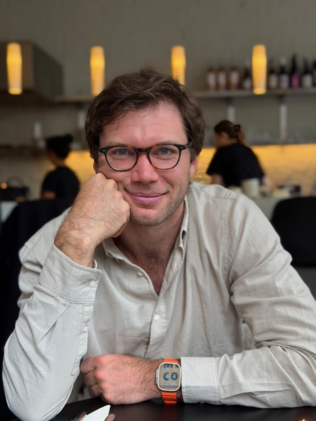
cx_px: 158
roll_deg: +0.4
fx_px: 584
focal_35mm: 48
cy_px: 210
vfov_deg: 39.7
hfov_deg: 30.3
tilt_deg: -0.4
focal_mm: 6.76
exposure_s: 1/100
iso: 80
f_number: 1.78
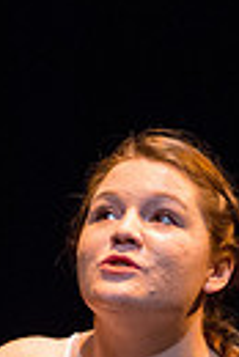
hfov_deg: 2.6
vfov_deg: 3.8
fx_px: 5333
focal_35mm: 537
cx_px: 45
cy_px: 492
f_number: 2.8
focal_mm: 155
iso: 12800
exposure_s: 1/500
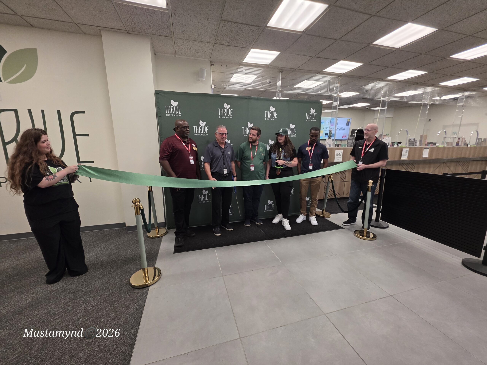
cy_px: 182
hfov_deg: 106.2
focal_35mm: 13
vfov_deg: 89.9
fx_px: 183
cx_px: 244
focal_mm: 2.2
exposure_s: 1/120
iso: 200
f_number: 1.9
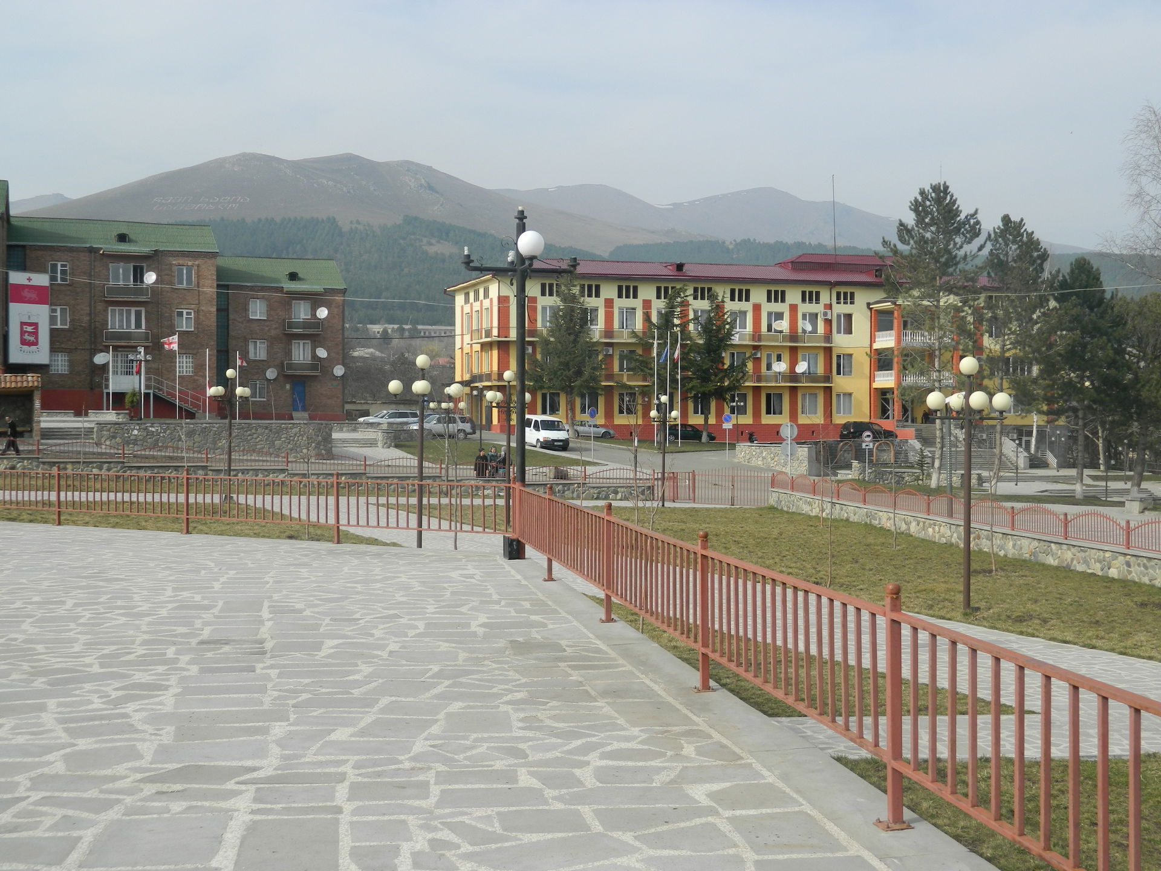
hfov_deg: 40.4
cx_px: 580
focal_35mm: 47
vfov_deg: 30.9
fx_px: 1576
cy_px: 436
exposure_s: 1/640
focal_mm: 8.4
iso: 80
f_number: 3.6
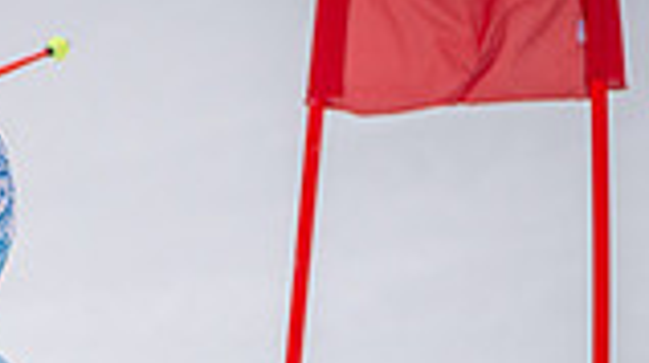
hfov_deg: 1.2
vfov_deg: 0.7
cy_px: 383
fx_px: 31576
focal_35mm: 1837
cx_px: -286
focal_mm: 480
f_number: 6.3
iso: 2000
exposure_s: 1/4000
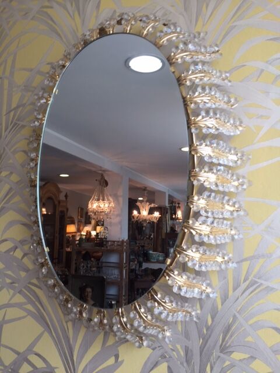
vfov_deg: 61.7
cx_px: 140
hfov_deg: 48.2
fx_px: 313
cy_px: 186
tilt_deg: +5.6
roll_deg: +0.1
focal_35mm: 29
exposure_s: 1/50
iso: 40
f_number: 2.2
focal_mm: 4.15
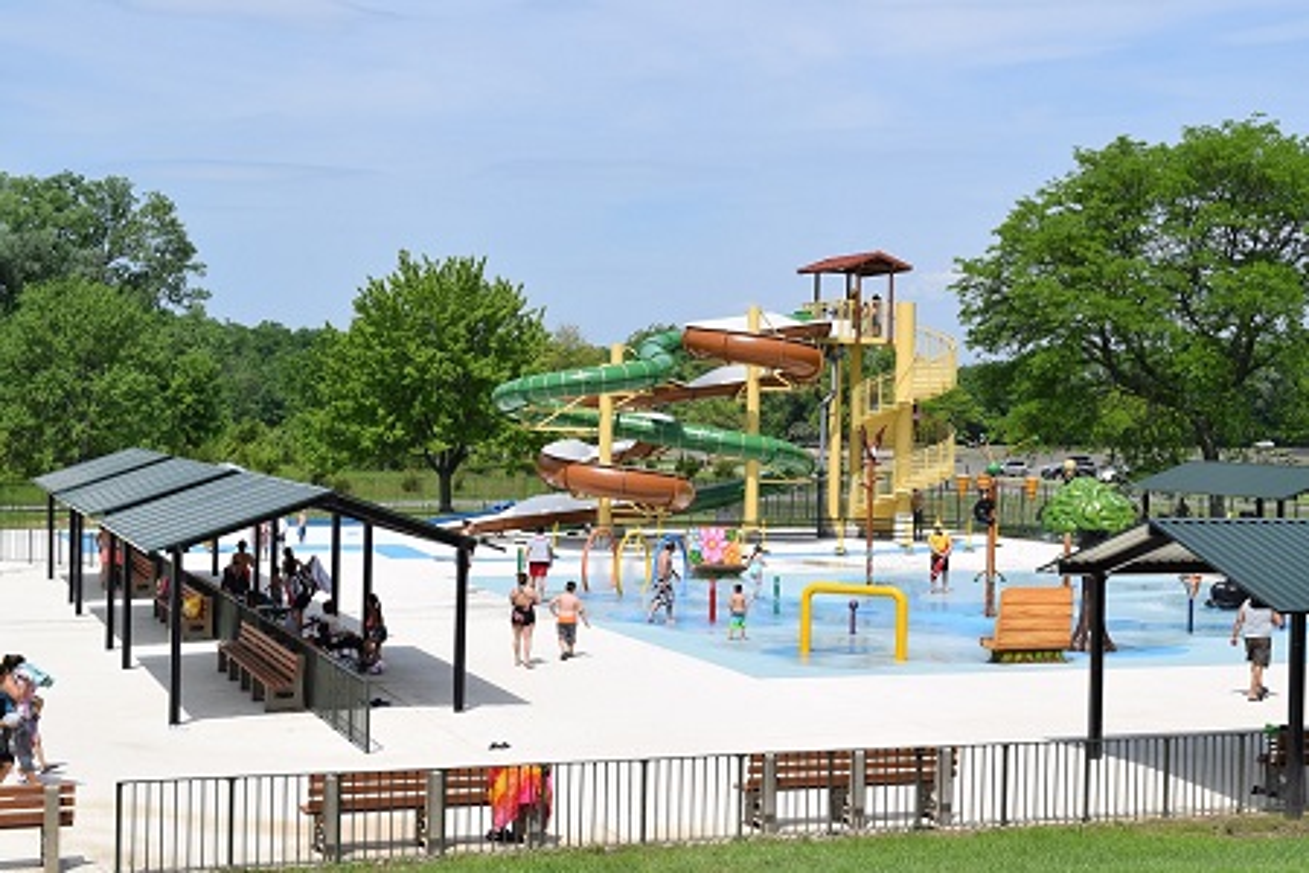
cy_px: 436
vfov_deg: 23.8
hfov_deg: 35.1
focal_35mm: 57
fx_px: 2072
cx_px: 654
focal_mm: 38
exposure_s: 1/500
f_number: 11
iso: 200
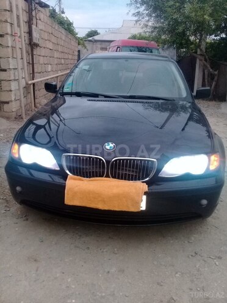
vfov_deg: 58.4
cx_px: 114
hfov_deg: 45.4
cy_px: 152
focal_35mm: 31
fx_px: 271
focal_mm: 3.3
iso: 125
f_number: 2.2
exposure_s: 1/33
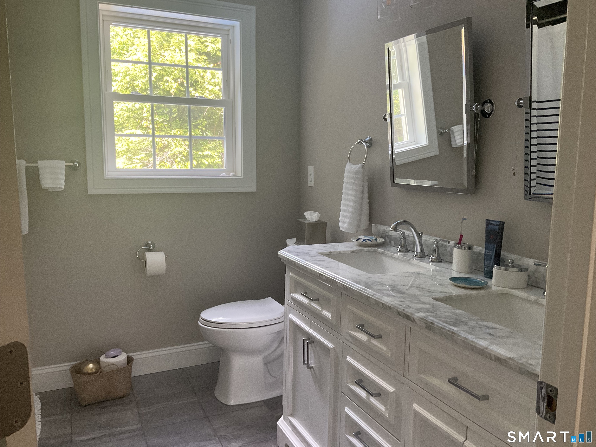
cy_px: 224
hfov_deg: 61.7
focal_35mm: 29
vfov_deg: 48.2
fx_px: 499
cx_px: 298
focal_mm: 3
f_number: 1.8
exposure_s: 1/60
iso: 100
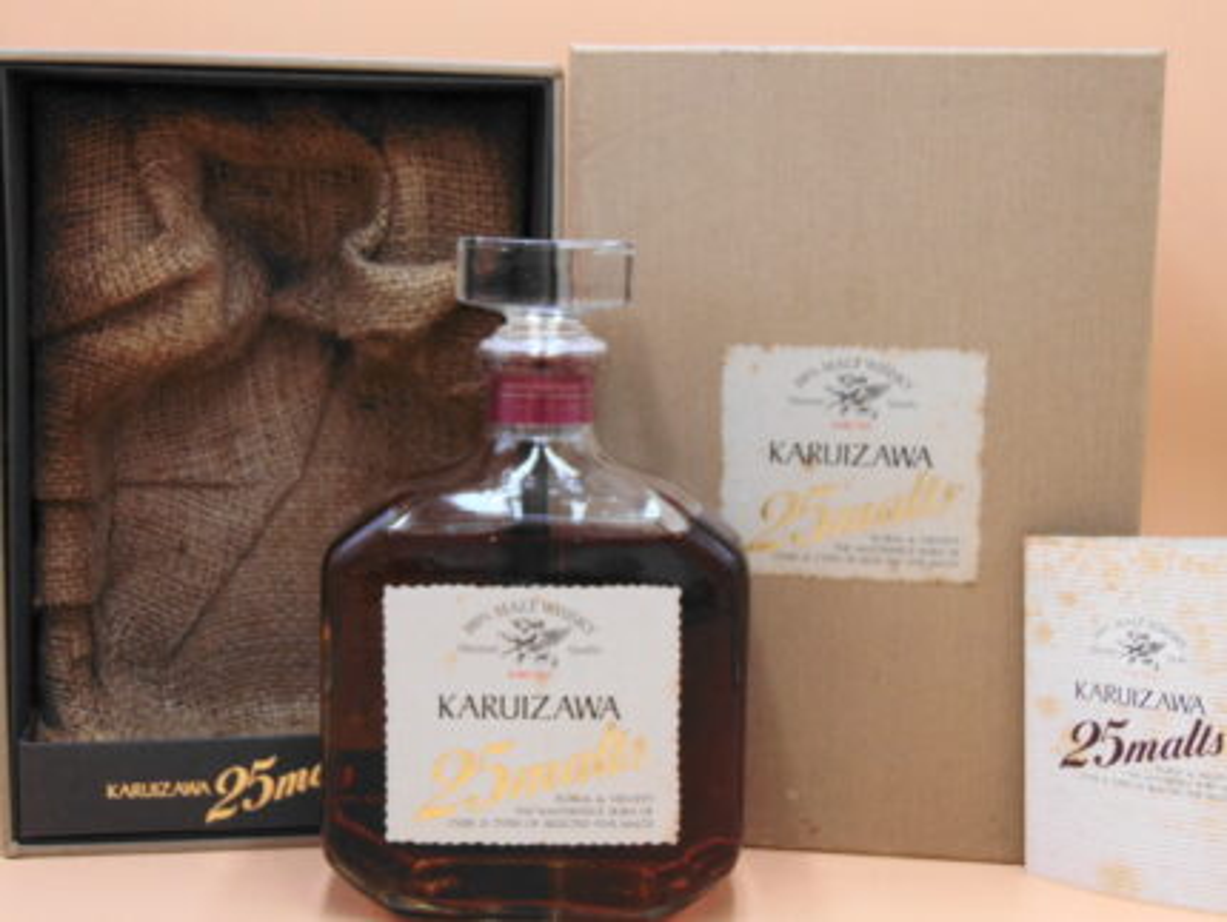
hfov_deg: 38.2
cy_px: 461
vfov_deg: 29.1
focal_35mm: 50
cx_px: 614
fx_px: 1773
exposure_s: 1/200
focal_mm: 9
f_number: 3.5
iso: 80
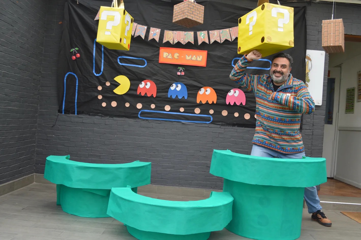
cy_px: 120
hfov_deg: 57.3
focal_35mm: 33
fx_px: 331
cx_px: 180
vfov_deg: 39.9
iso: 400
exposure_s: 1/100
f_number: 5
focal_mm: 22
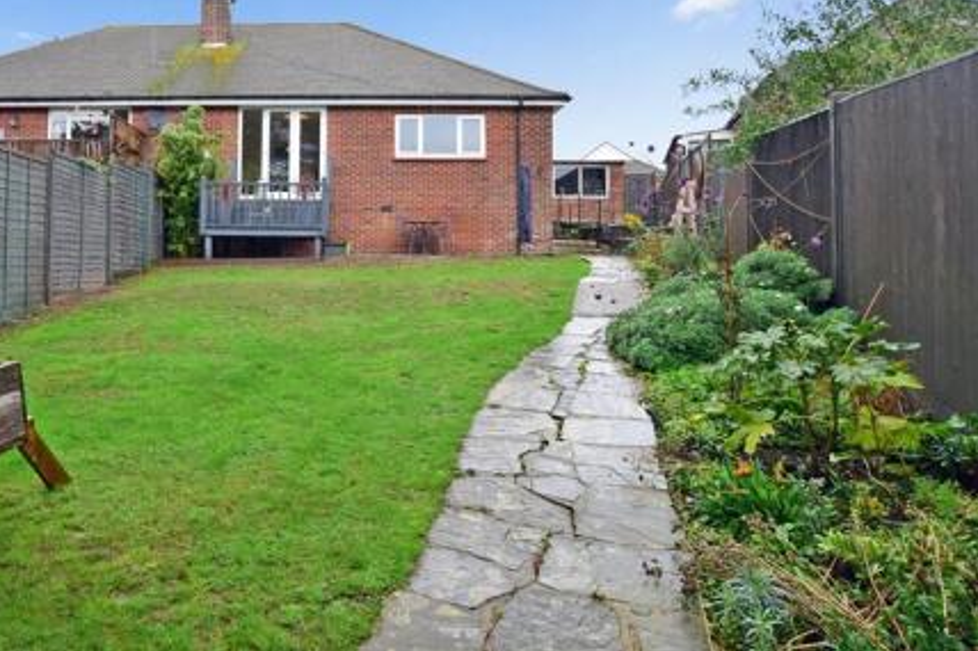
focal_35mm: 23
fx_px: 625
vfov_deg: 54.4
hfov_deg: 73.1
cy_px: 239
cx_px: 304
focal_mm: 10
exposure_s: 1/160
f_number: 6.3
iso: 400
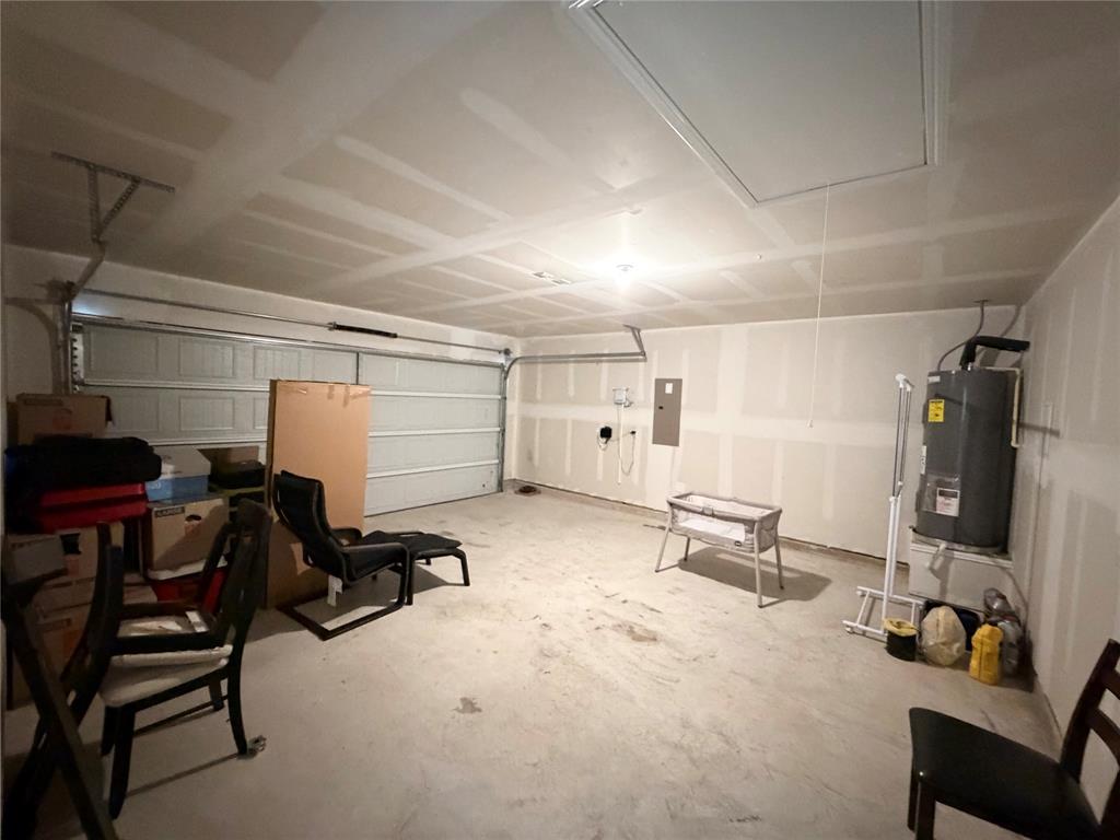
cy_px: 420
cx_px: 560
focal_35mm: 14
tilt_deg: -1.4
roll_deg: -2.6
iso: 1250
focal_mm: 2.22
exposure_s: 1/40
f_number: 2.2
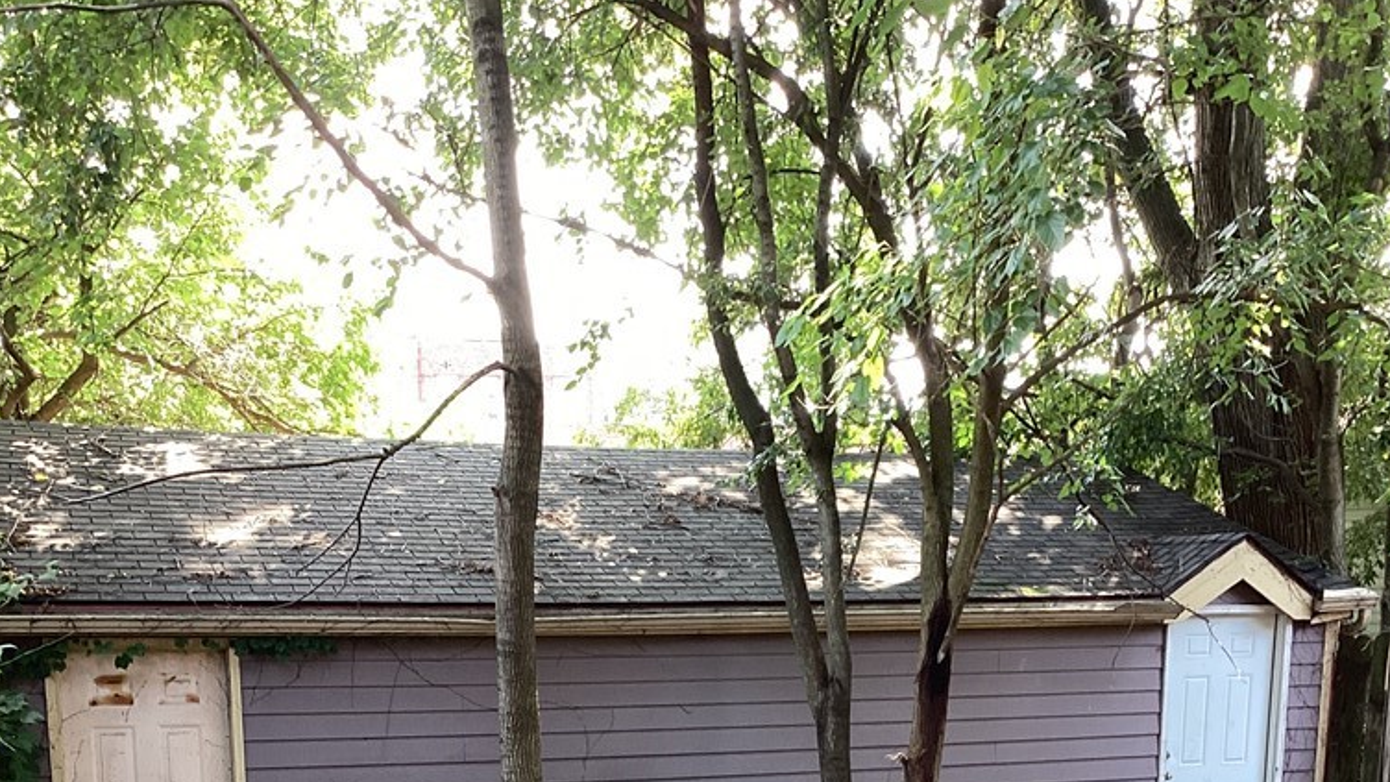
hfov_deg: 44.6
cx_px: 702
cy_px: 880
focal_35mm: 46
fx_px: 1695
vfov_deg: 24.1
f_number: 2.4
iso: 80
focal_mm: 3.3
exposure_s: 1/100
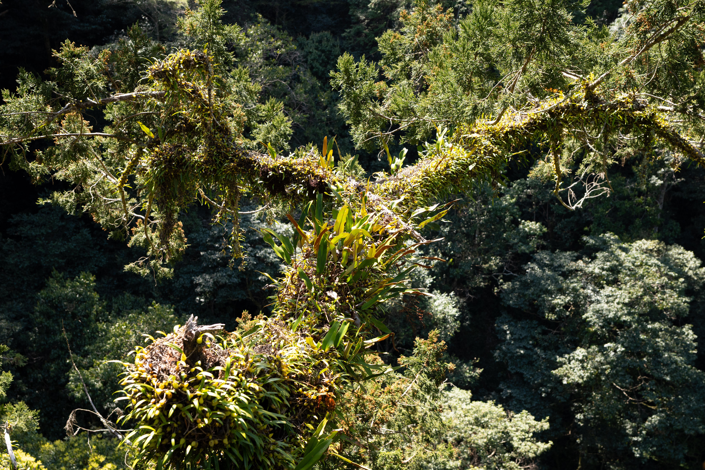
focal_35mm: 34
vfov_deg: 38.9
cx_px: 352
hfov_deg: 55.8
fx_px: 666
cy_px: 235
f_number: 3.5
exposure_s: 1/800
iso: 400
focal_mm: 23
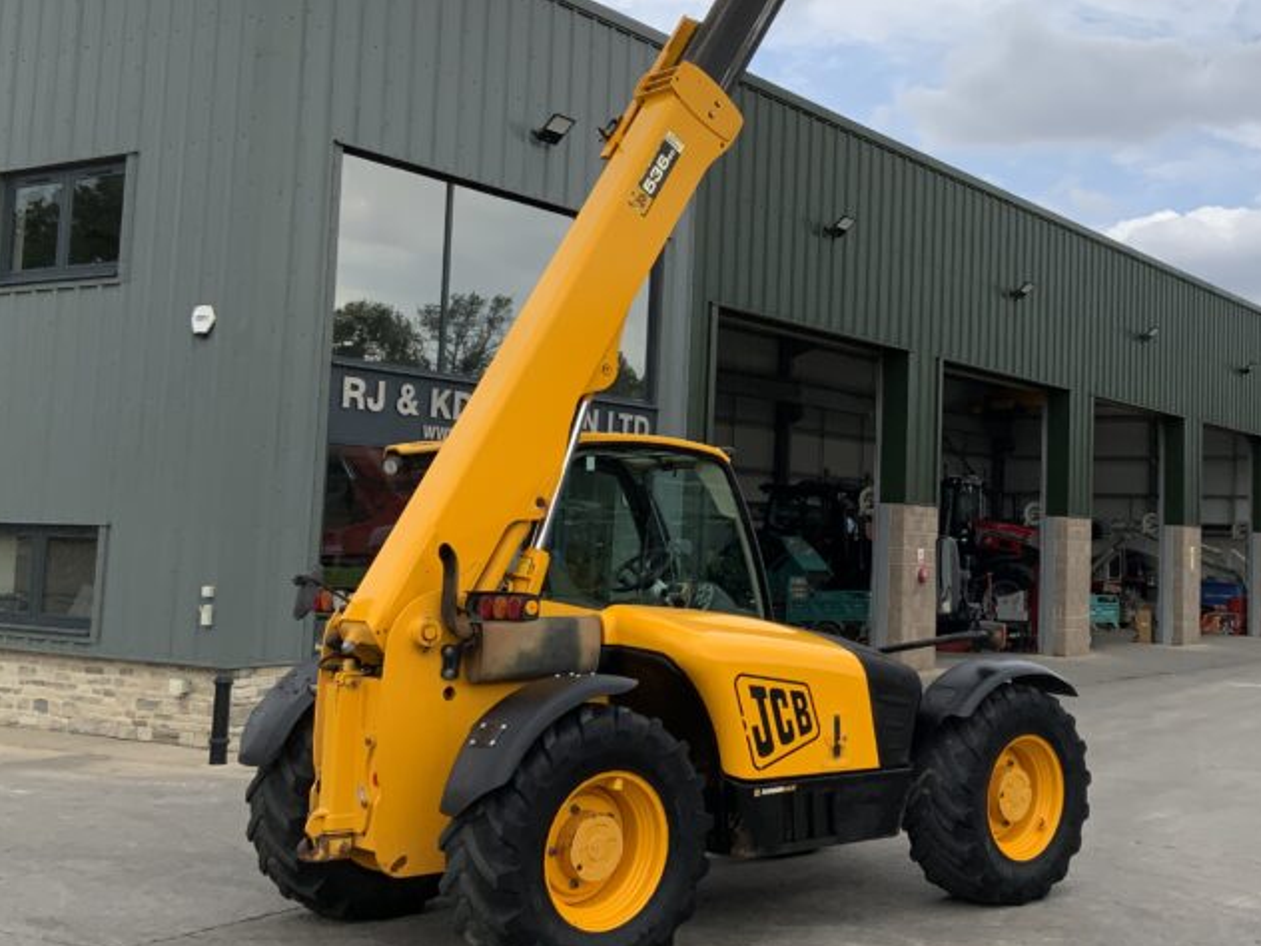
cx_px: 856
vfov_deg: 30.8
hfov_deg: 39.9
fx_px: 1712
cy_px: 381
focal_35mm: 47
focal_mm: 3
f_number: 1.8
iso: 16
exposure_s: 1/1534
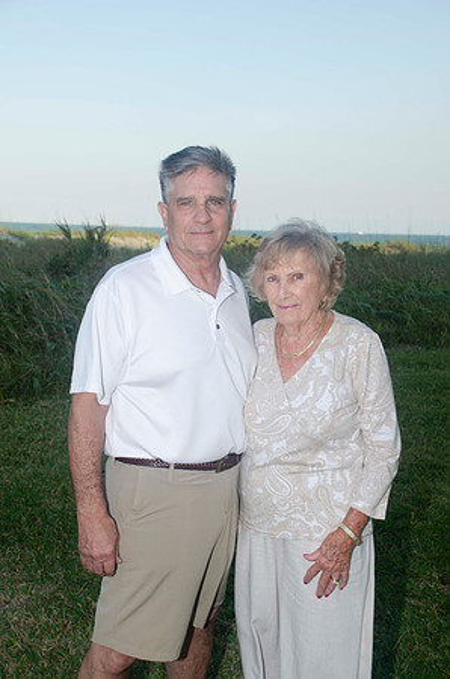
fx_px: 904
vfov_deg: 41.2
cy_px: 340
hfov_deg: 27.9
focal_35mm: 48
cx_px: 225
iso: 100
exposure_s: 1/250
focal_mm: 32
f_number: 7.1
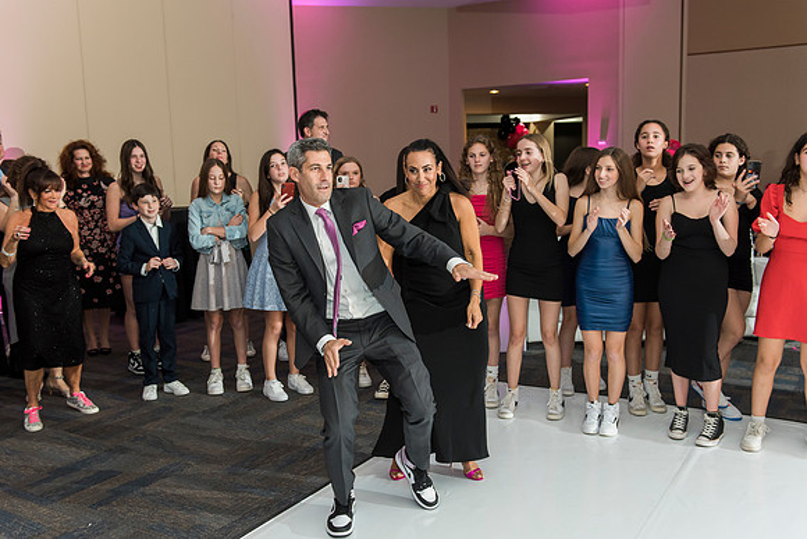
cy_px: 270
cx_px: 404
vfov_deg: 38.9
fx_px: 762
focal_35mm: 34
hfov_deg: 55.8
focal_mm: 34
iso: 1000
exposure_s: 1/100
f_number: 4
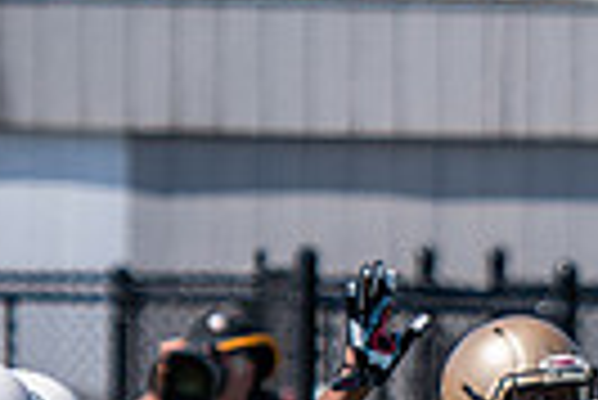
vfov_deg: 1.0
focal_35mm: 1340
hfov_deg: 1.5
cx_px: 1805
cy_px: 616
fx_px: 22283
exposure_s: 1/4000
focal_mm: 140
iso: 160
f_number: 2.8
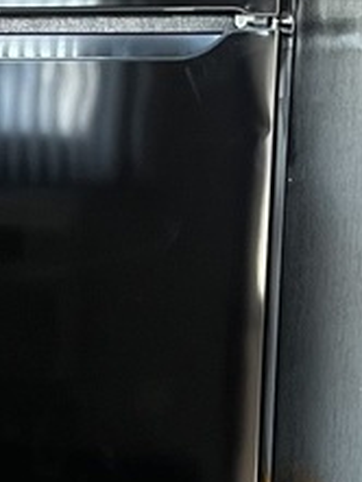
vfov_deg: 15.4
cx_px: -111
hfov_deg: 11.4
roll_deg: -0.2
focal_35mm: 127
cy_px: 399
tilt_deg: -14.0
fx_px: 1769
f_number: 1.6
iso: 125
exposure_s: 1/68
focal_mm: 5.1
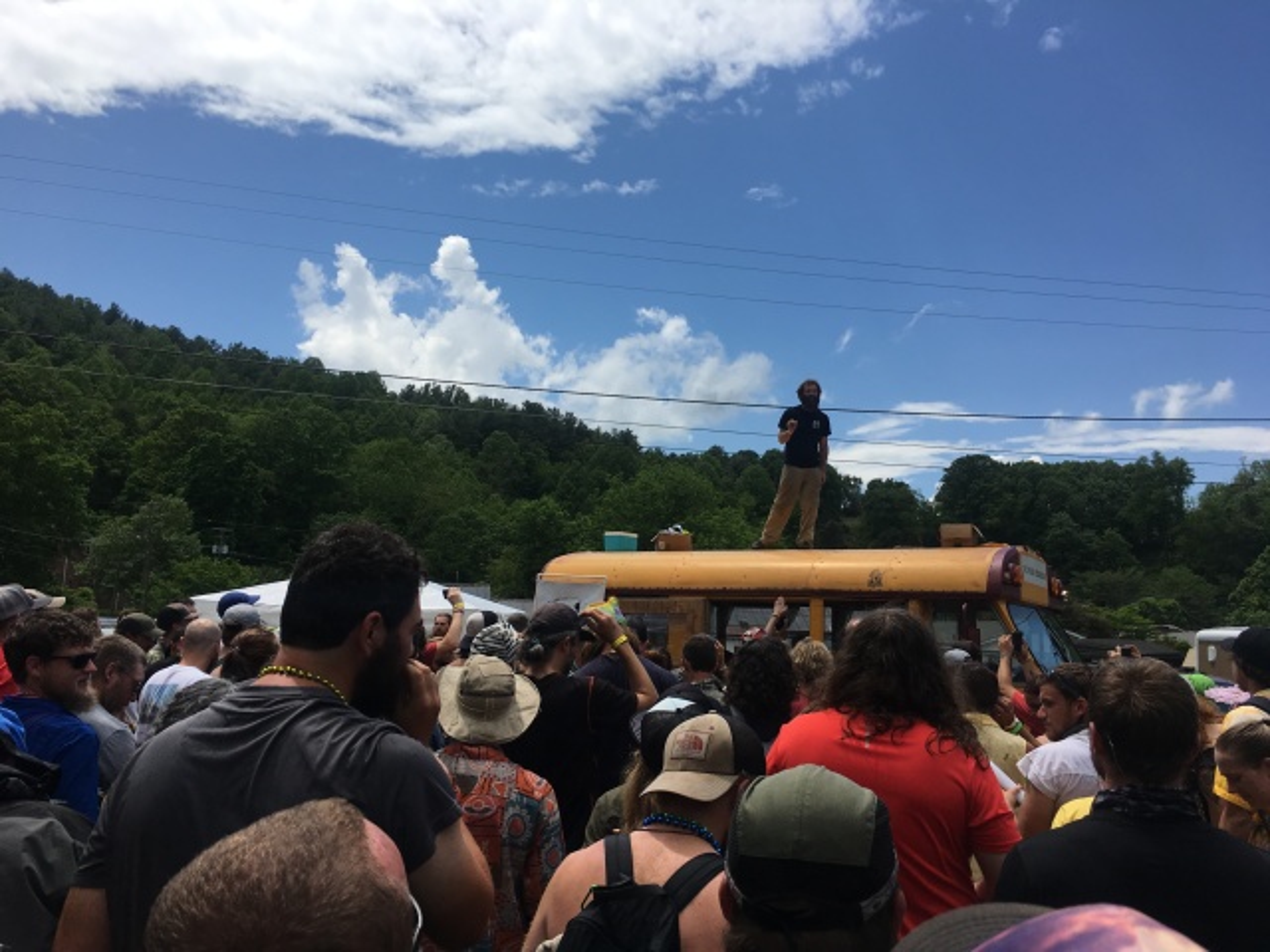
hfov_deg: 61.7
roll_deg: -1.5
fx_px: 1064
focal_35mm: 29
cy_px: 476
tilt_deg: +7.8
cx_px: 635
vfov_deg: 48.2
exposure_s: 1/2481
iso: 25
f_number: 2.2
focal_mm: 4.15
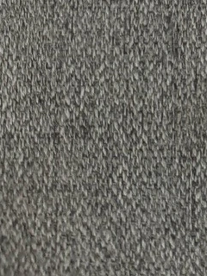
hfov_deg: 12.9
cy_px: -184
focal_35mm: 100
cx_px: 417
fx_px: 797
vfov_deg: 17.0
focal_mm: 6.76
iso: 1250
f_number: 1.78
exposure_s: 1/30
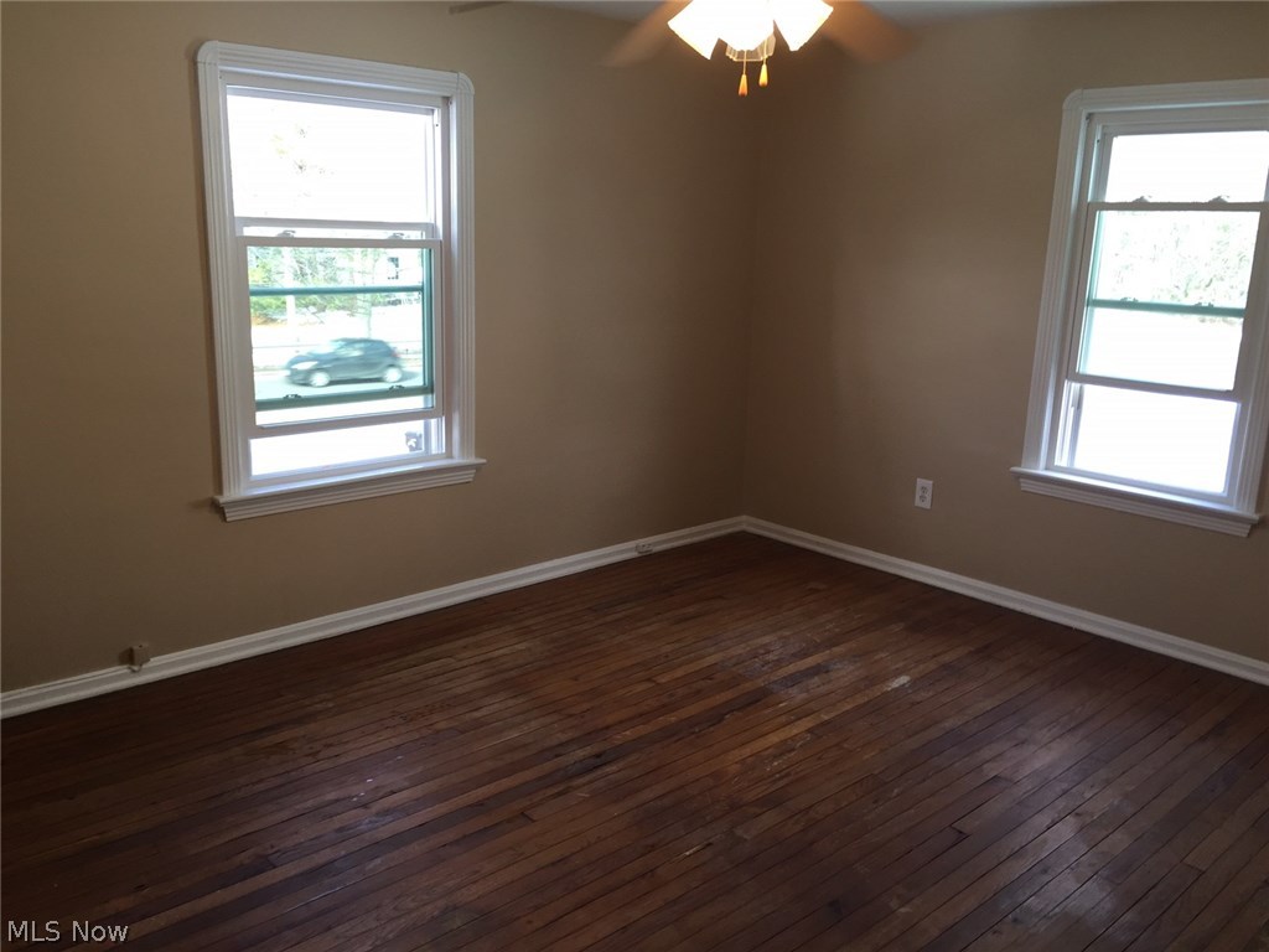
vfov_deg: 48.2
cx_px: 634
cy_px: 476
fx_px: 1063
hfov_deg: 61.7
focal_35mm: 29
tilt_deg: -13.9
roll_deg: -0.4
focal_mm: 4.15
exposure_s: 1/60
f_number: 2.2
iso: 40
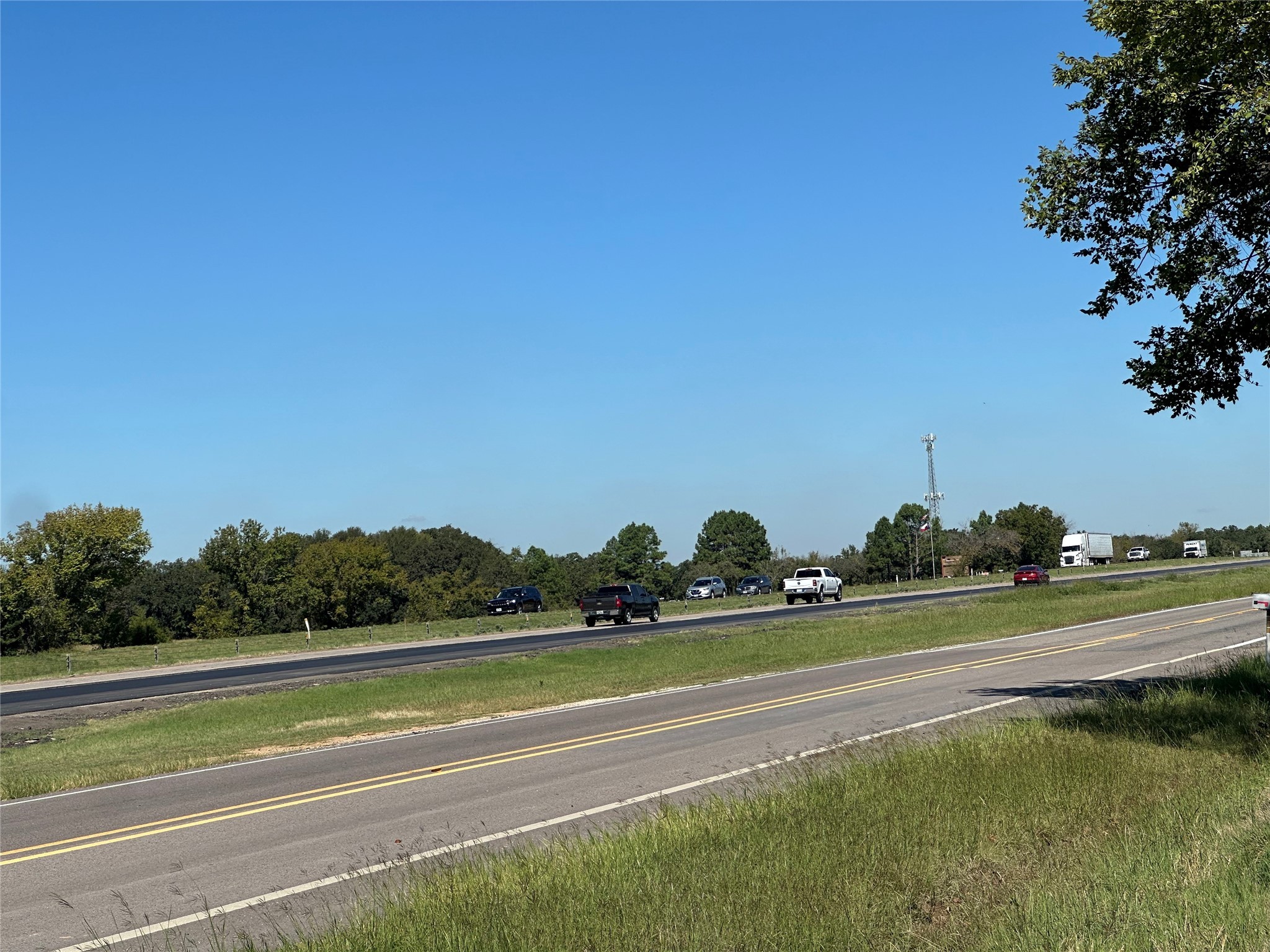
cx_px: 635
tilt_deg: +3.4
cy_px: 476
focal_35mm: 77
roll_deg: +3.7
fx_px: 2825
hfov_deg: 25.3
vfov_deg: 19.1
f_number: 2.8
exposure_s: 1/1096
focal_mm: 9
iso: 32
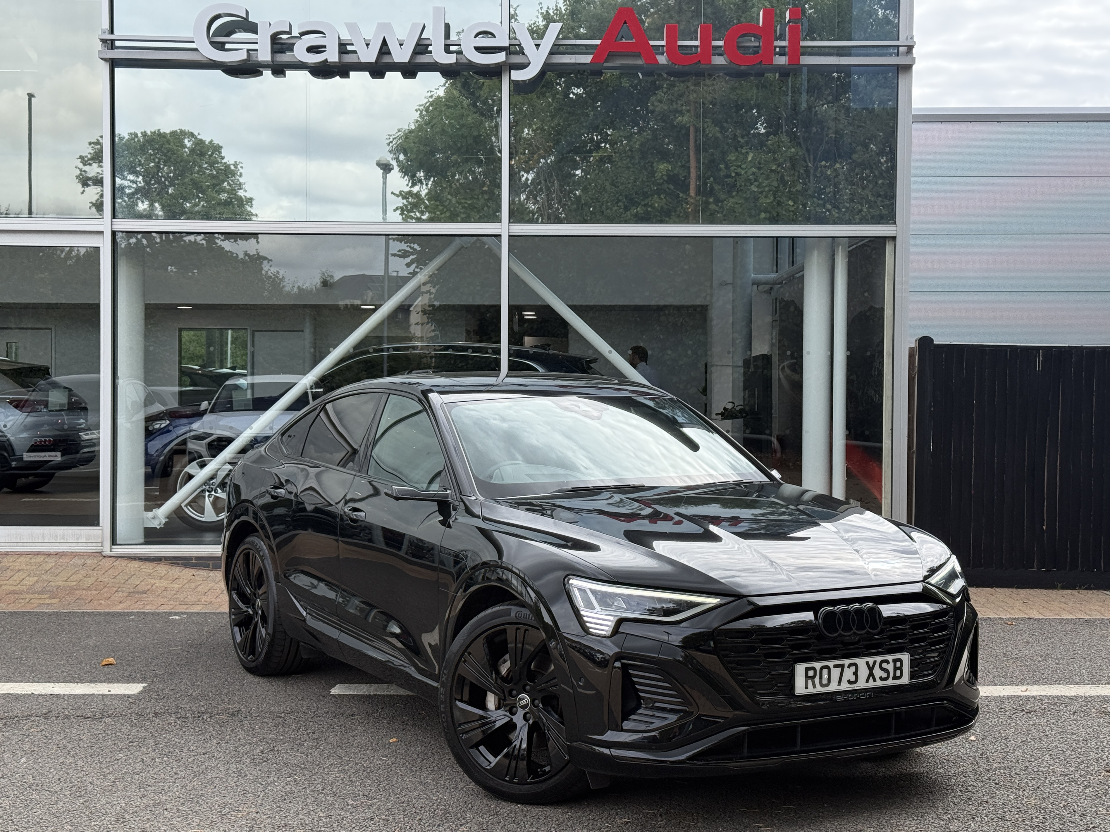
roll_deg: +0.0
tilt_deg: -0.1
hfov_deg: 37.5
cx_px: 549
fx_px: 1635
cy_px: 414
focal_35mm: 51
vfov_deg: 28.6
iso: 80
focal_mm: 6.76
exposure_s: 1/1608
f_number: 1.78
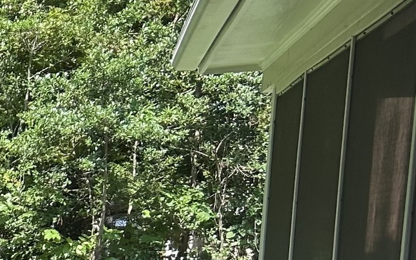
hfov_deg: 13.8
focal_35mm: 131
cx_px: -379
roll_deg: +0.6
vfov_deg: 9.5
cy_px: 492
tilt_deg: -10.6
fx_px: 1485
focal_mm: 5.7
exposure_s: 1/780
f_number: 1.5
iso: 50
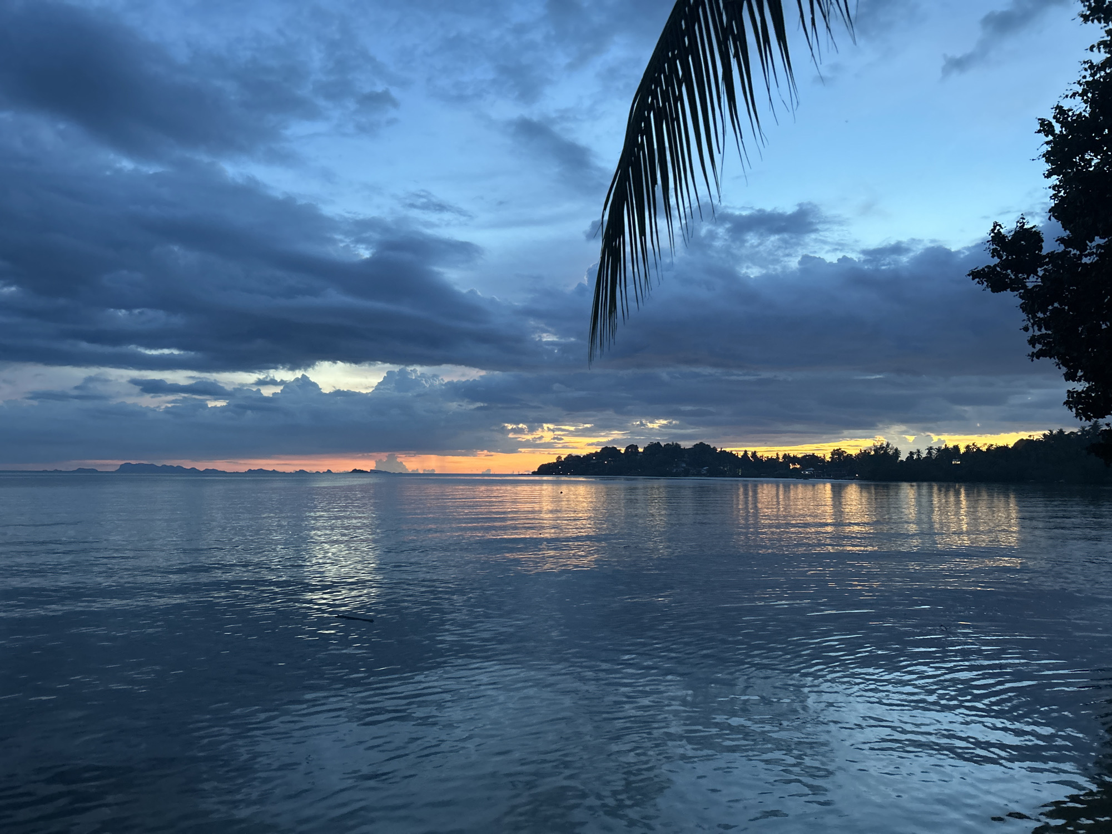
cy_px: 417
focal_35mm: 26
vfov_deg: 53.1
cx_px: 556
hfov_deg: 67.3
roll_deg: -0.5
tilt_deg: +3.6
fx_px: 835
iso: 500
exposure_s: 1/53
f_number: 1.5
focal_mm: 5.7
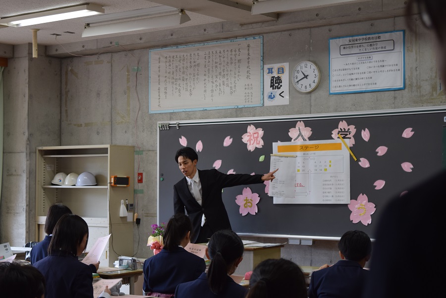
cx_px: 223
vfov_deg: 18.9
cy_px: 149
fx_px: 892
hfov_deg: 28.1
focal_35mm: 72
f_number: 5.3
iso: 400
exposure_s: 1/80
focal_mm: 48
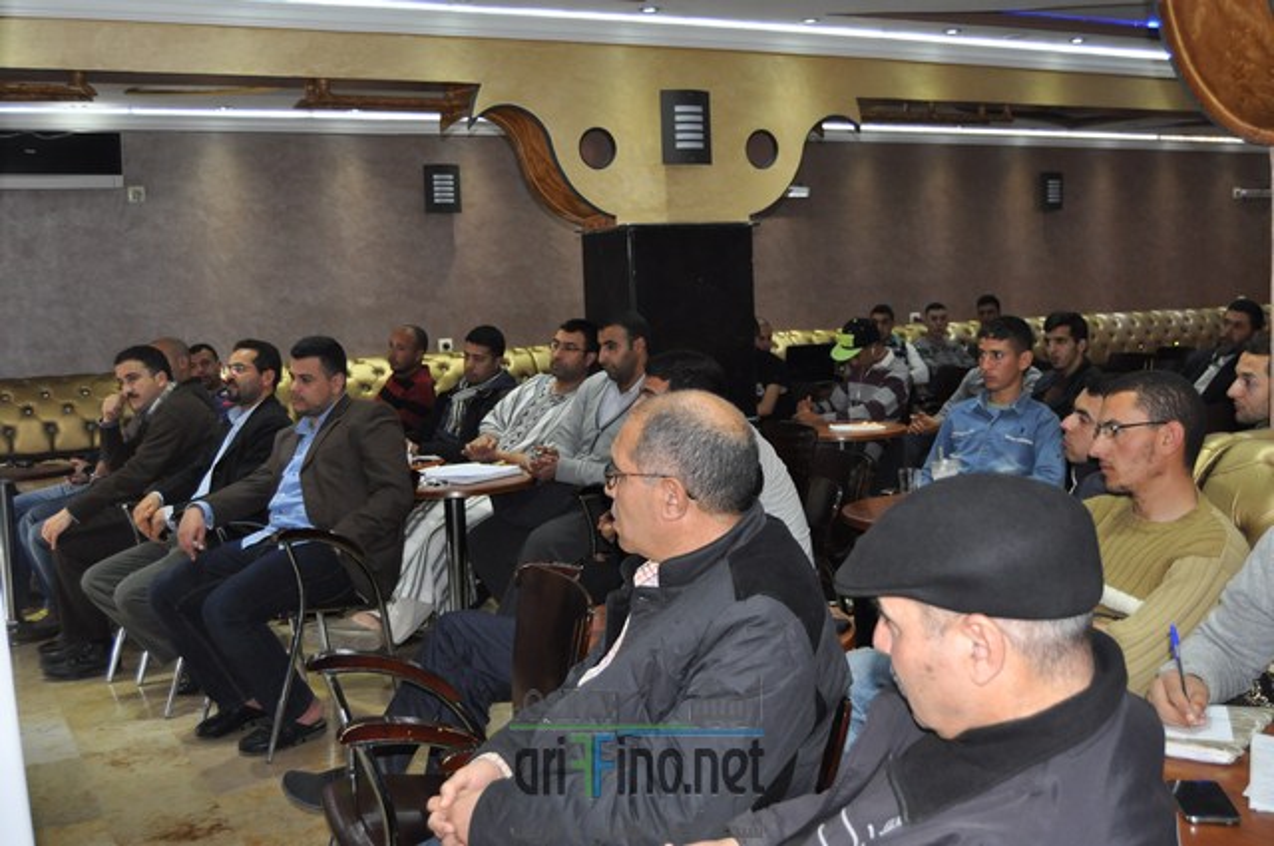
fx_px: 1378
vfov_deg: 34.1
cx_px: 637
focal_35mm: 39
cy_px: 423
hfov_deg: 49.6
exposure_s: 1/60
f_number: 4
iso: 800
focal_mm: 26
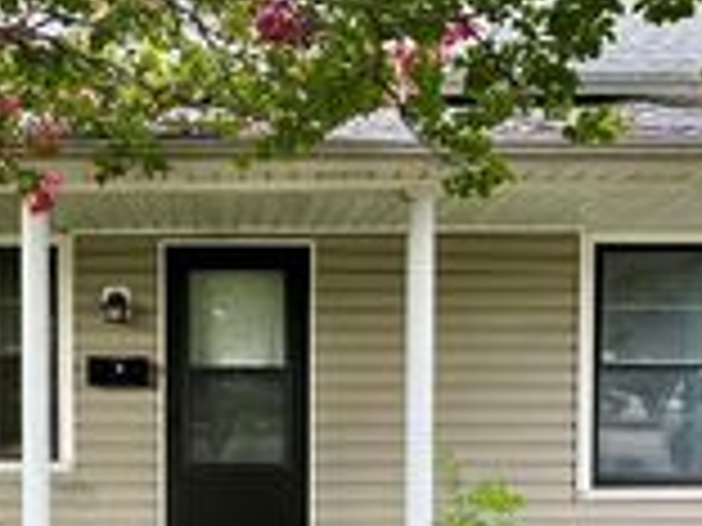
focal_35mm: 45
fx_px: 913
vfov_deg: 32.1
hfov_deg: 41.3
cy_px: 294
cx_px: 212
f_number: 2.2
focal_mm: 2.22
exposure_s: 1/99
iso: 200
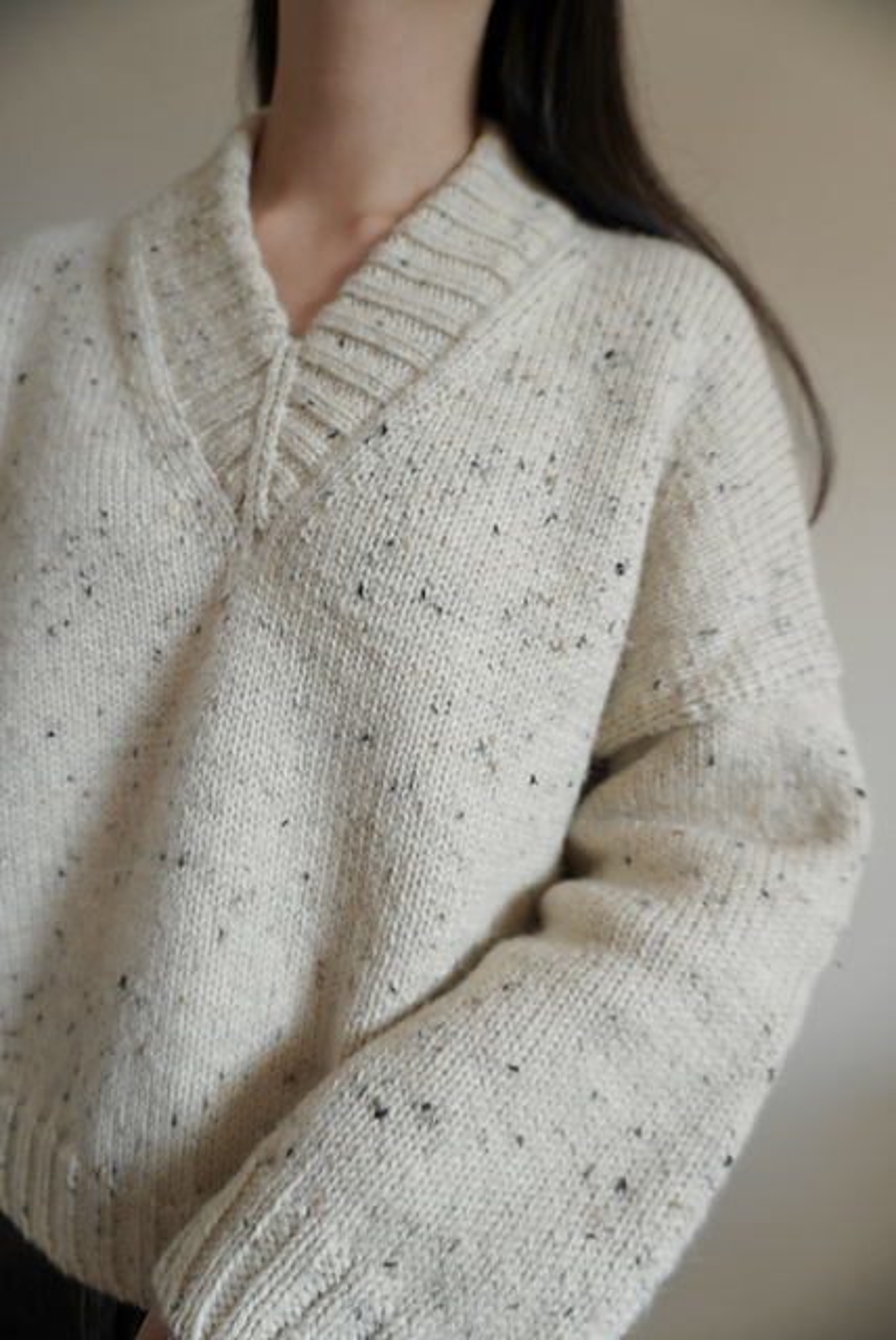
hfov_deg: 53.2
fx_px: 894
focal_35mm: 24
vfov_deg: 73.7
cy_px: 670
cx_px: 448
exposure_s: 1/30
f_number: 3.5
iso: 320
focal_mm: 16
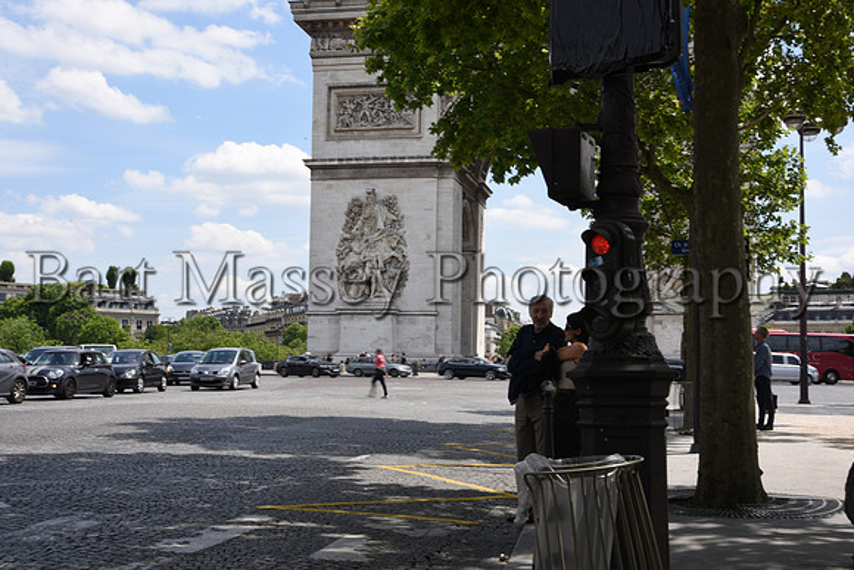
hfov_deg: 41.1
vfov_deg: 28.1
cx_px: 427
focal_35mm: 48
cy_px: 285
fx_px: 1139
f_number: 32
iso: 125
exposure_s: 1/20
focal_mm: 48
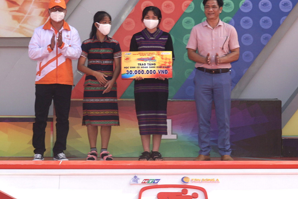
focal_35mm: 79
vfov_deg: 17.3
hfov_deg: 25.5
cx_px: 199
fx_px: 654
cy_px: 97
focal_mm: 34
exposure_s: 1/200
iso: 100
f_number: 6.3
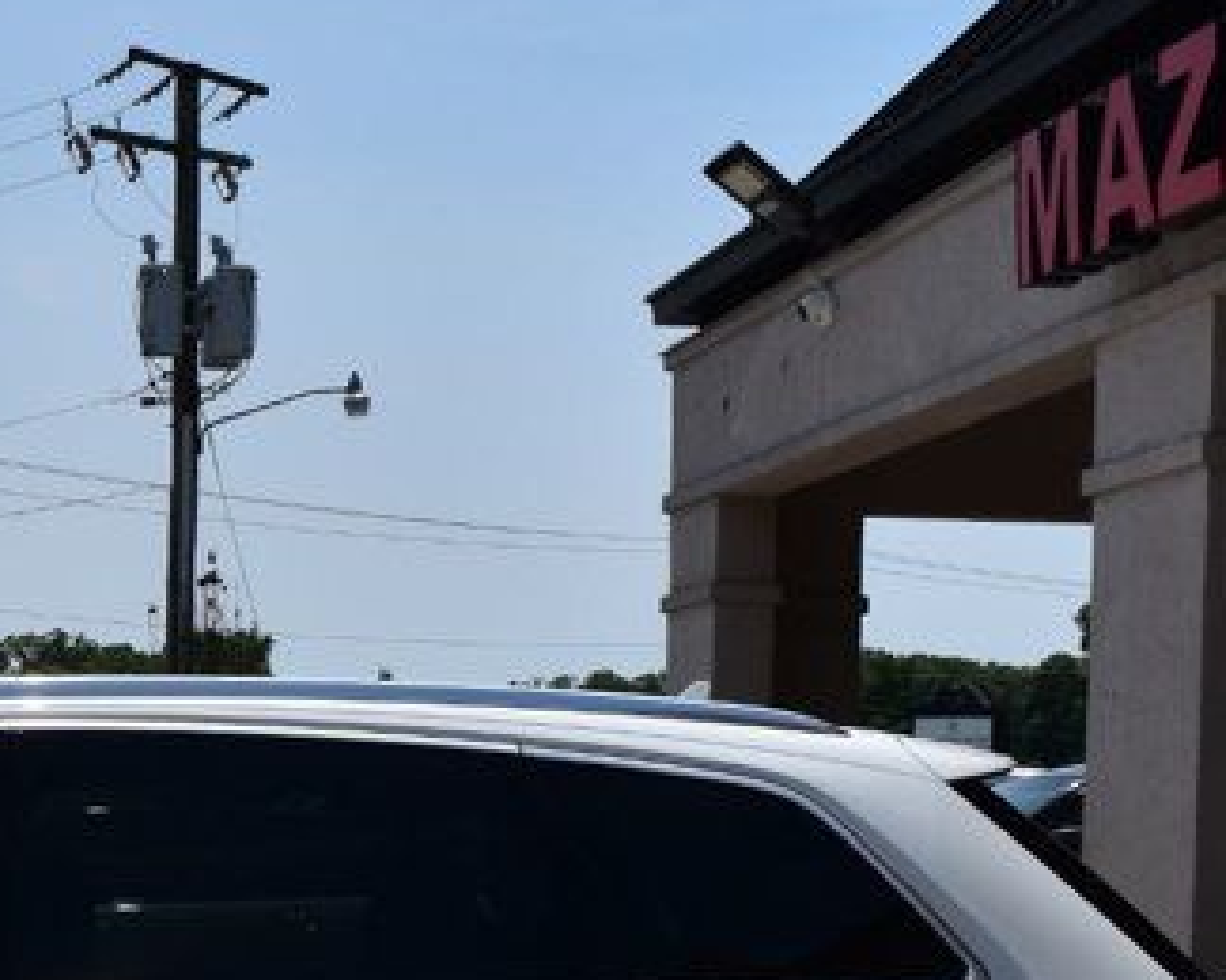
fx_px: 3228
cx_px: -219
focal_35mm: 89
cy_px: 950
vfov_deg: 16.9
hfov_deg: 20.2
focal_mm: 20
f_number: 11
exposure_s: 1/640
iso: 200
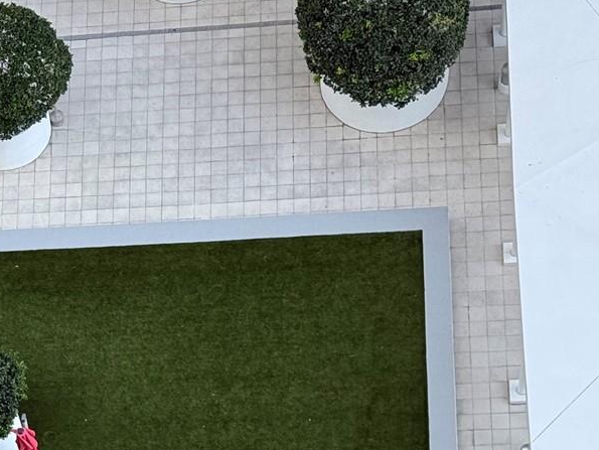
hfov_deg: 14.8
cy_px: 569
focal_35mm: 129
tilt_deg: -65.4
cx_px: -108
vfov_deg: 11.2
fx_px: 2234
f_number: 1.78
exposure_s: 1/615
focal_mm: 6.76
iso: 100
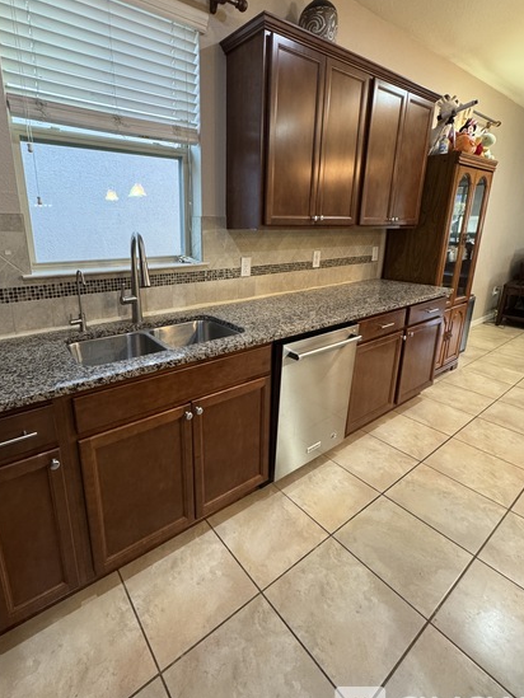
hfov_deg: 74.3
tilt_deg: -15.4
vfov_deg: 90.7
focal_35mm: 17
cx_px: 223
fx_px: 343
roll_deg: +0.5
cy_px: 313
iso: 400
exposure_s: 1/60
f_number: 2.2
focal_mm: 2.22
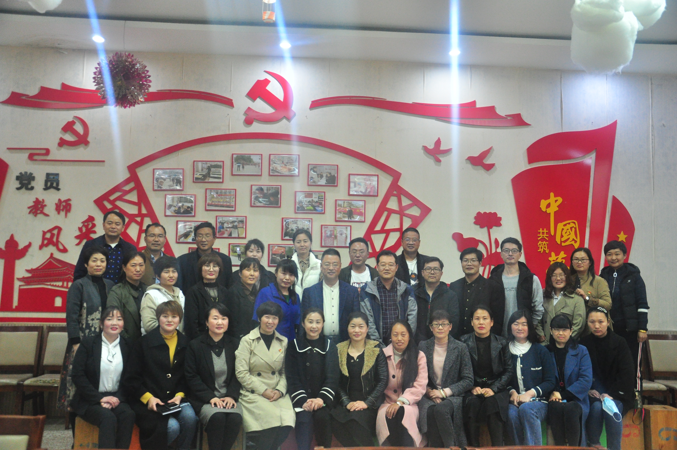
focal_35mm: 33
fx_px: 620
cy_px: 225
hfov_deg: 57.3
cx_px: 338
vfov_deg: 39.9
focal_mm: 22
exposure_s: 1/30
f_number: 3.8
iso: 1250
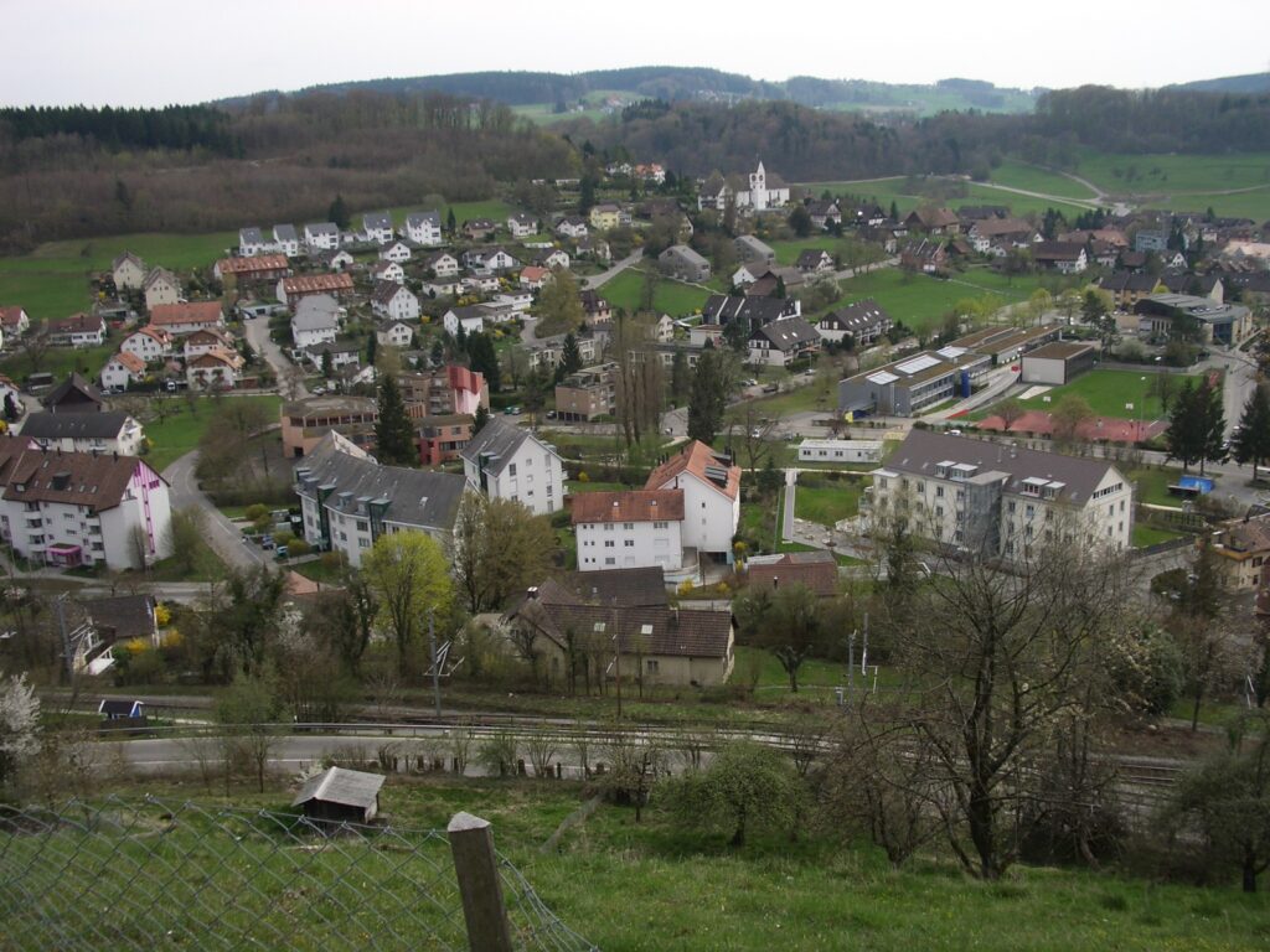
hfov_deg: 52.6
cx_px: 635
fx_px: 1284
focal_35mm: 35
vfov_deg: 40.7
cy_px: 476
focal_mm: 5.8
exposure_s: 1/320
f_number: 4.3
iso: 80
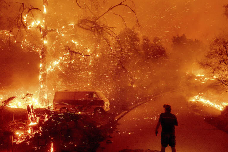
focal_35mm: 25
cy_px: 76
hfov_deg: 71.5
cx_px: 114
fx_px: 158
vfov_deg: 51.2
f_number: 4.8
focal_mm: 25
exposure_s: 1/30
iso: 25600
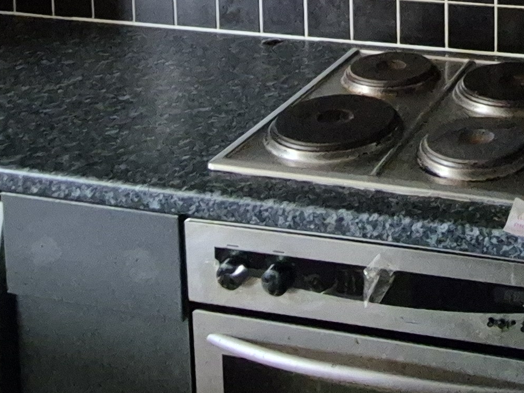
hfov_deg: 33.5
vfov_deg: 23.7
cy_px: -157
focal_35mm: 52
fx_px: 787
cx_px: 530
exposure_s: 1/25
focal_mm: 2.2
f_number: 2.2
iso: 2000
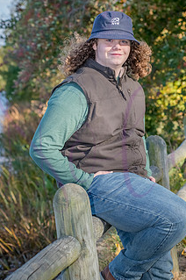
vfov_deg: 18.1
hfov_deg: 12.1
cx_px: 104
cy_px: 97
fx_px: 878
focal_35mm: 113
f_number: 6.3
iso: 640
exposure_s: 1/800
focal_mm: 80
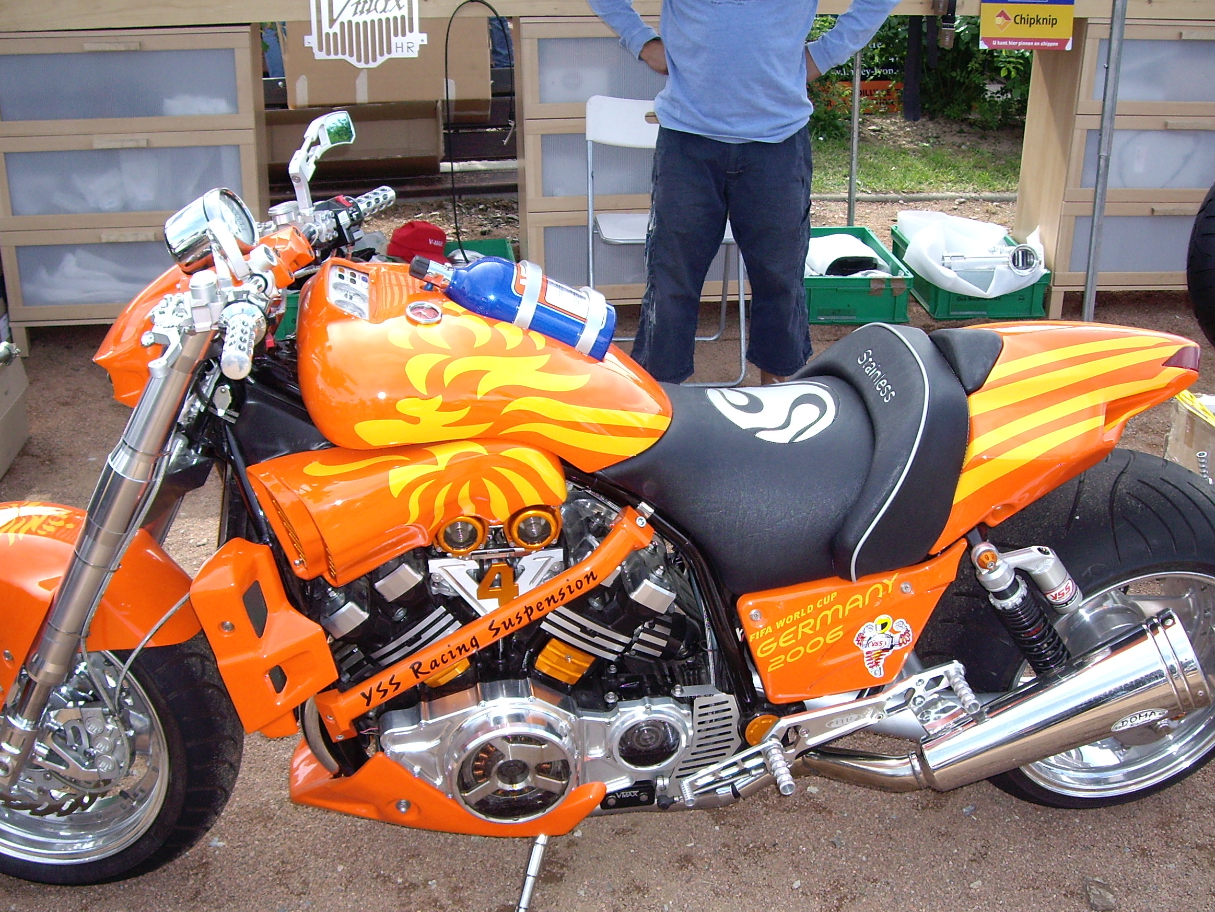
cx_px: 598
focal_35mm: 46
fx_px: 1615
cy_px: 518
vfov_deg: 31.5
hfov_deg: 41.2
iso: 100
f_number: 2.7
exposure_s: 1/400
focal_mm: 6.2
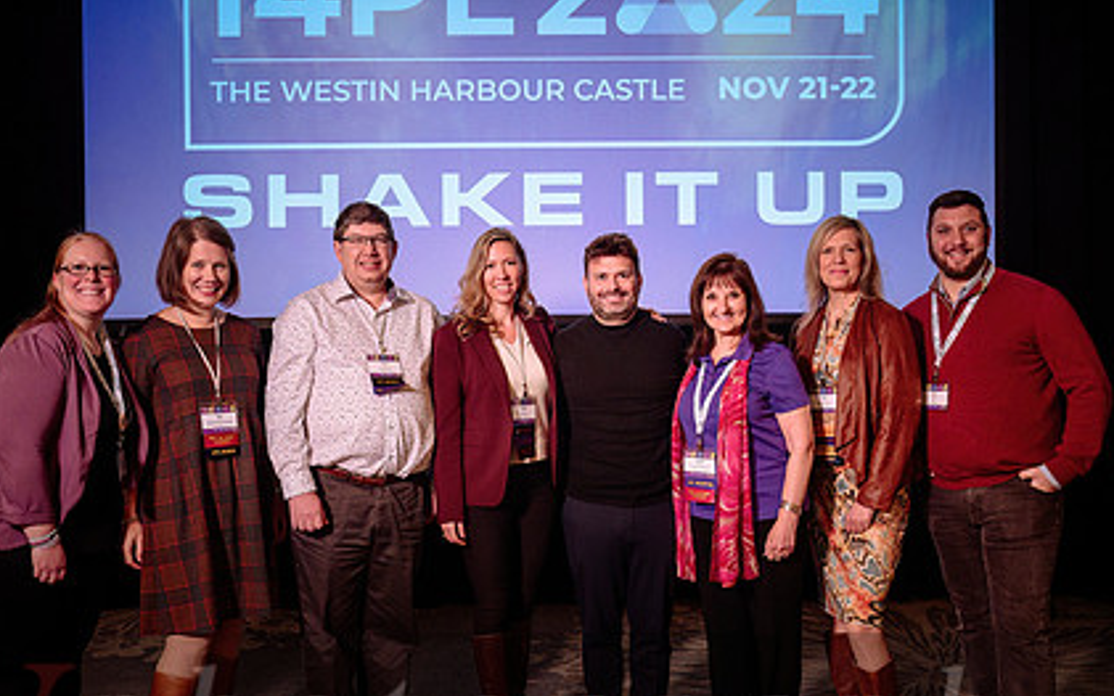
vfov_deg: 36.2
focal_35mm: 35
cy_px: 377
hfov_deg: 55.3
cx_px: 548
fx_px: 1062
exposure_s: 1/100
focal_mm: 24
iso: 1000
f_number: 3.5
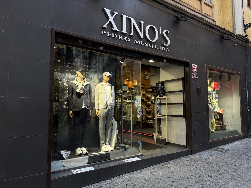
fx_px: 174
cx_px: 126
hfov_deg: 71.6
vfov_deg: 56.8
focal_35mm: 24
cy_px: 94
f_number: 1.78
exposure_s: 1/100
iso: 64
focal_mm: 6.76
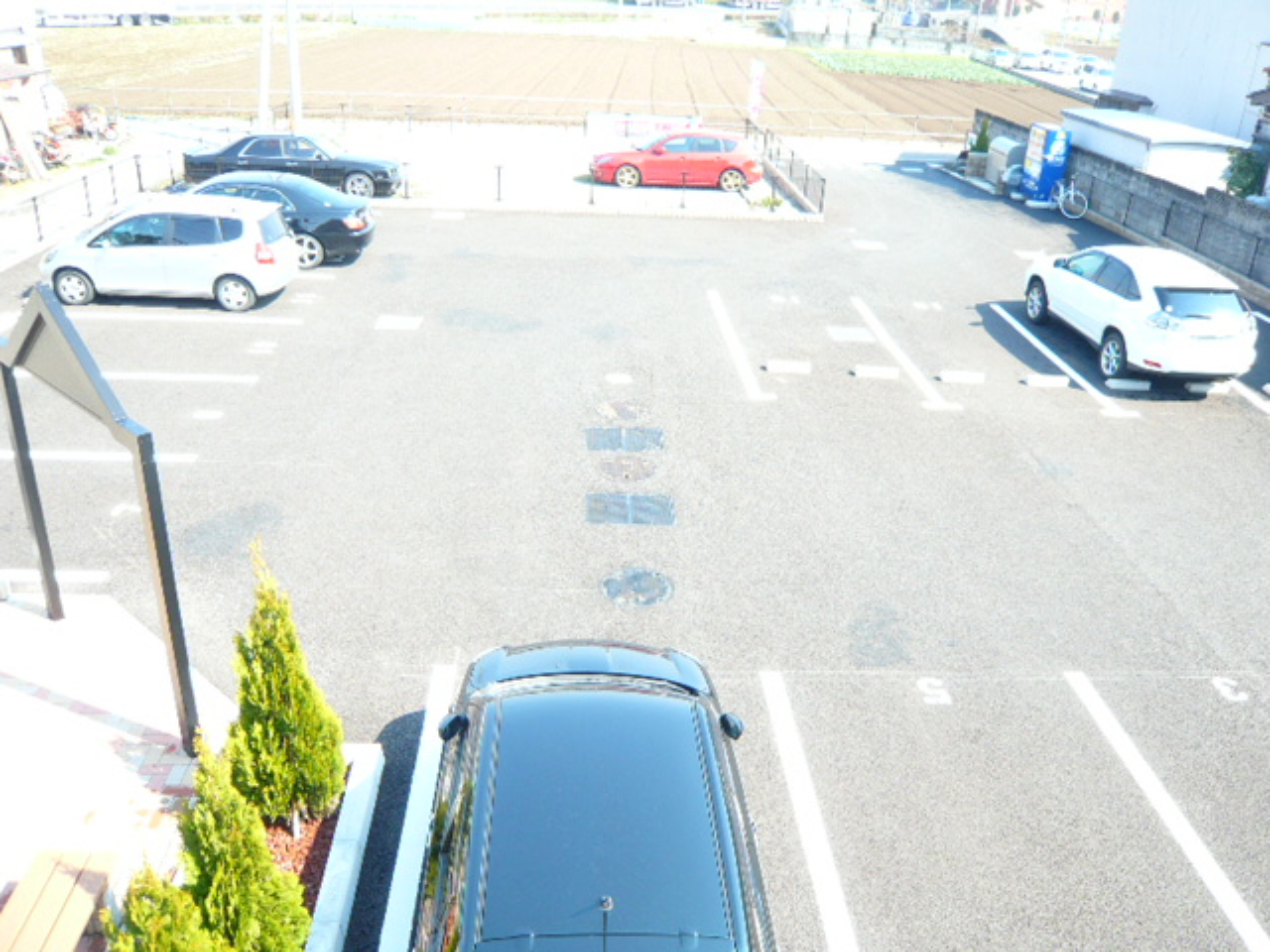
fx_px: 1027
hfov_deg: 63.4
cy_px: 476
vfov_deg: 49.7
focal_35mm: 28
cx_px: 635
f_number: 2.8
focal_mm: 4.6
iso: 100
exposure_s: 1/160
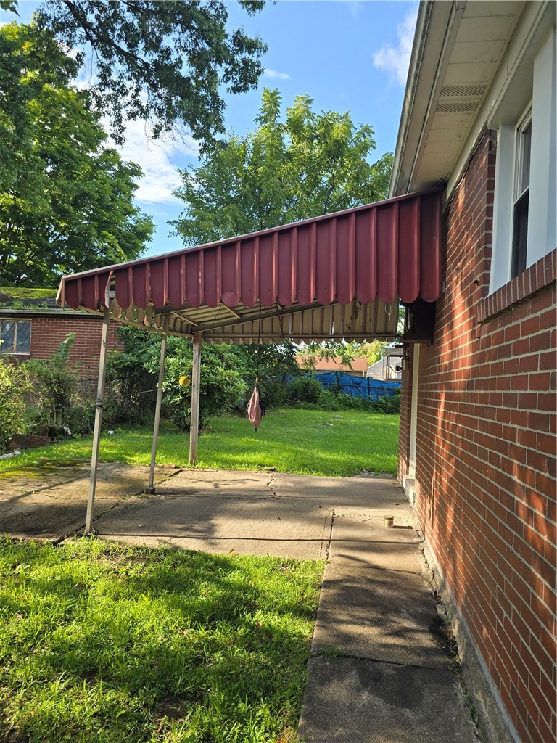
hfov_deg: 58.9
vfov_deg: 73.9
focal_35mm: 23
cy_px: 372
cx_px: 278
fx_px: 493
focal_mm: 6.3
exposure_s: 1/194
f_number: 1.7
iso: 12
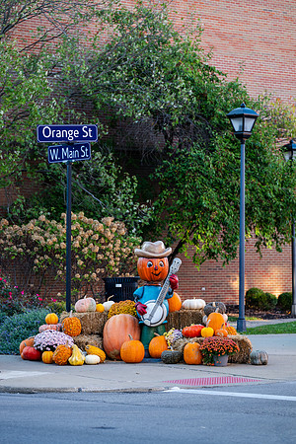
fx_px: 1727
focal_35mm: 140
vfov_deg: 14.7
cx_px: 148
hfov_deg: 9.8
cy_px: 222
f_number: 4
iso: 500
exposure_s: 1/250
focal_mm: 140
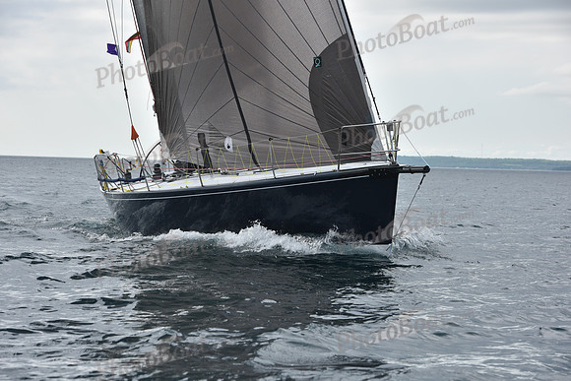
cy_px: 190
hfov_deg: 18.3
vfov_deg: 12.2
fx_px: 1777
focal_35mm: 112
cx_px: 286
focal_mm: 112
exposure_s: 1/800
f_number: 7.1
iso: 250
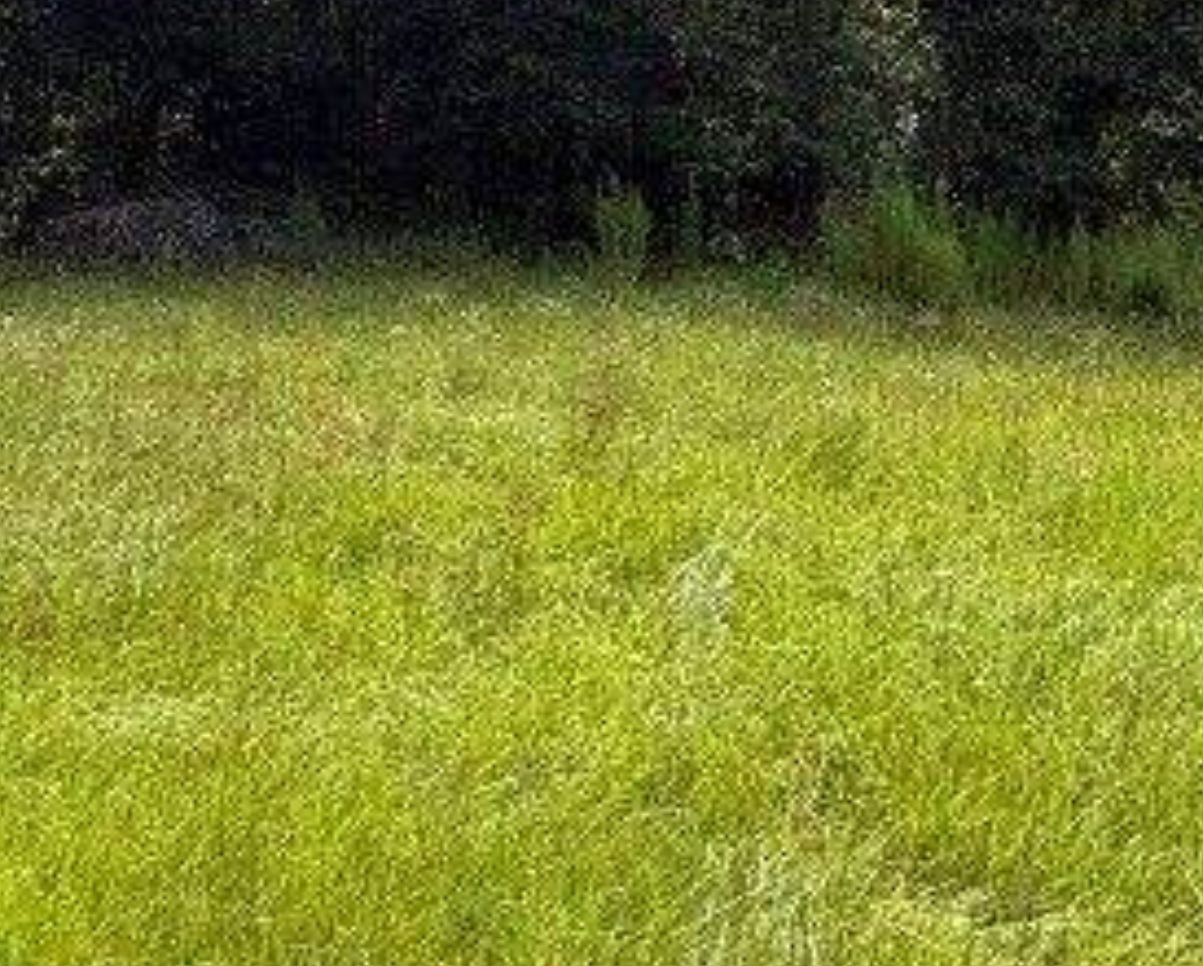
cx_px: 1471
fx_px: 1818
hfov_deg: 30.6
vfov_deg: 28.5
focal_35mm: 51
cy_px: 75
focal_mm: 2.22
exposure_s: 1/1145
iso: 64
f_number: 2.2
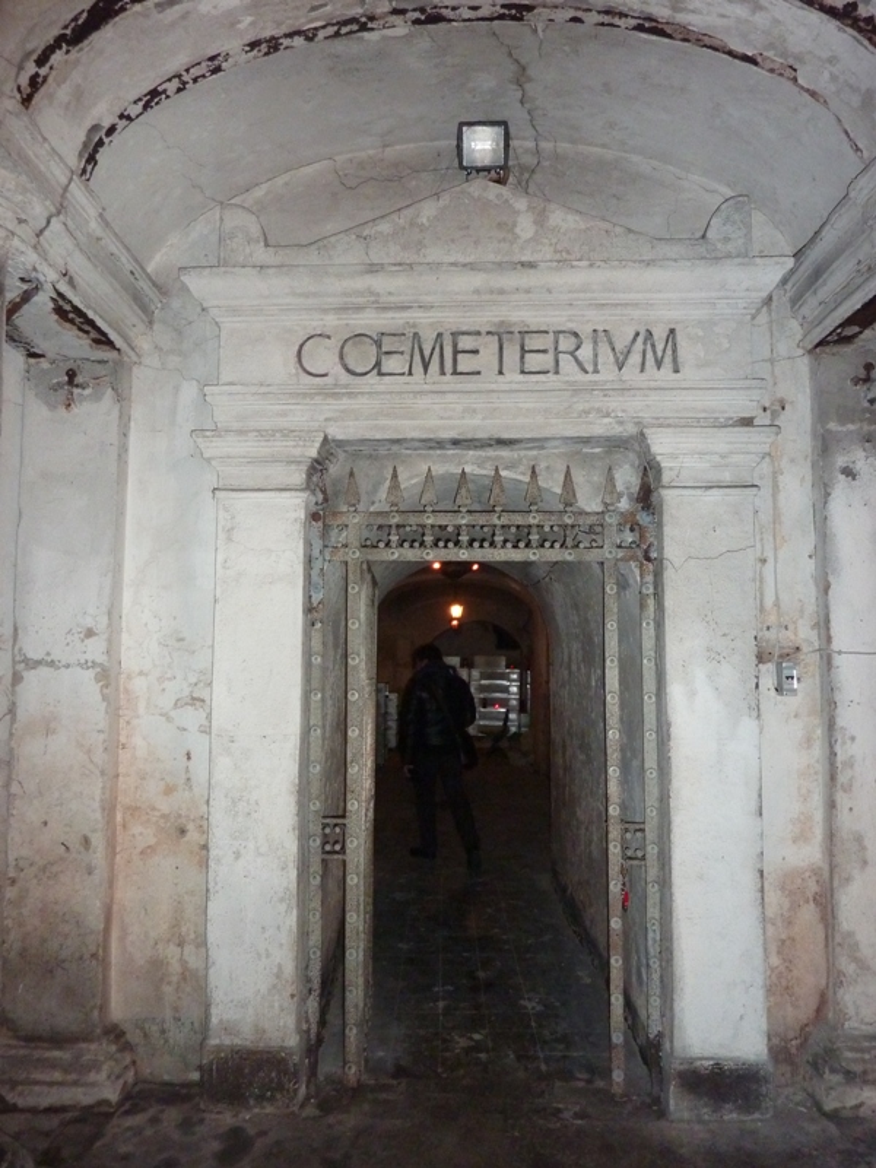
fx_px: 844
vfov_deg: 69.4
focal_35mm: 25
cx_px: 438
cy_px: 584
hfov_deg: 54.9
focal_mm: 4.1
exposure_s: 1/30
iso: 500
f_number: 3.3
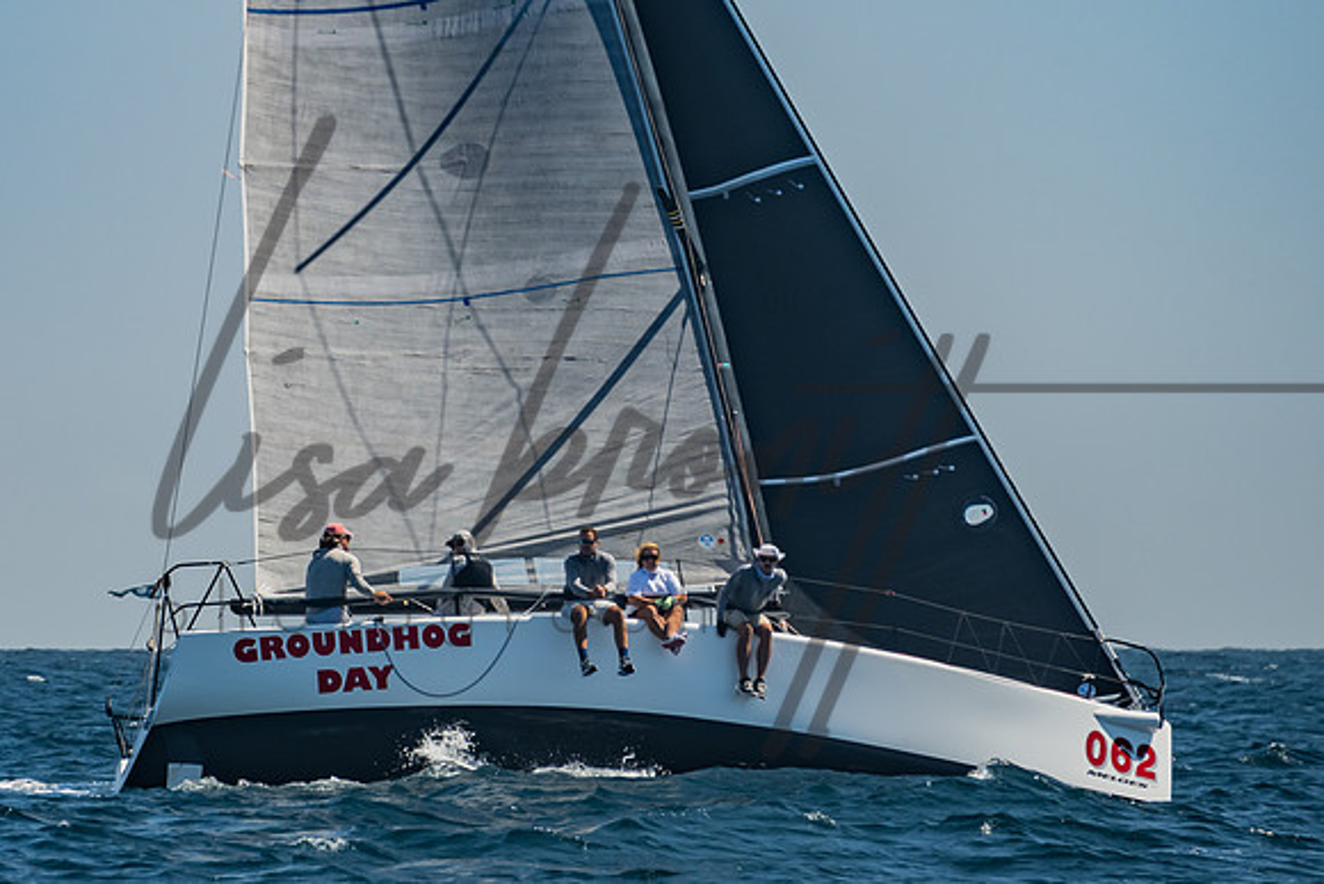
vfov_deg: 3.0
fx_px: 17124
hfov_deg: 4.4
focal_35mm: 466
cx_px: 279
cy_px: 104
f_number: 6.3
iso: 160
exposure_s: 1/400
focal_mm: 200
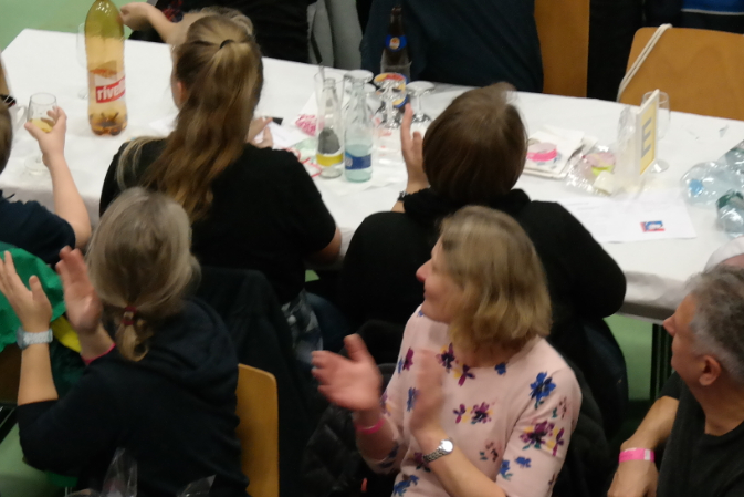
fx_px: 3783
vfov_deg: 7.5
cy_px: 467
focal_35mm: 183
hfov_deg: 11.2
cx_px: 167
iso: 1600
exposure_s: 1/80
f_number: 4
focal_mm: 50
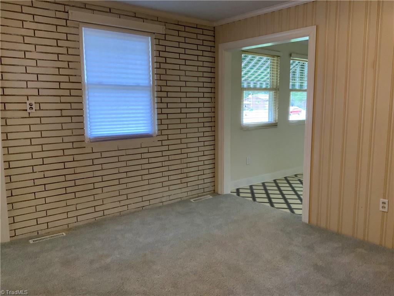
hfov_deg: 61.7
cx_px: 197
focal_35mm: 29
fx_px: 330
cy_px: 148
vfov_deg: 48.2
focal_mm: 3
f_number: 1.8
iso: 200
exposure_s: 1/60
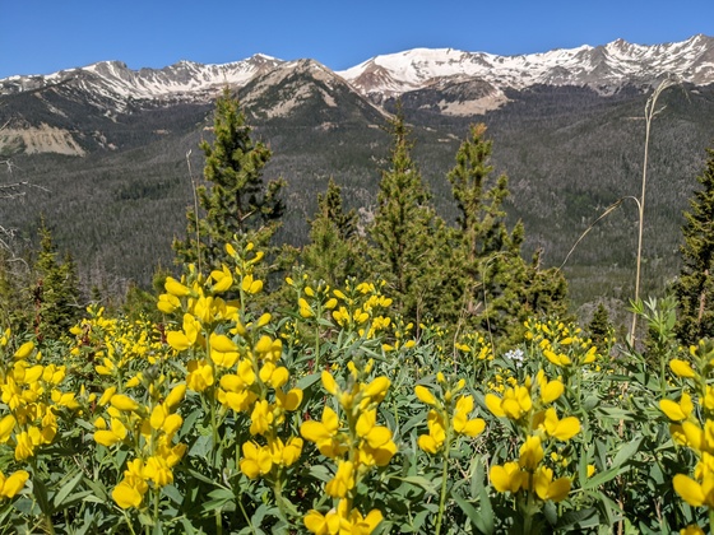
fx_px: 557
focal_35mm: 27
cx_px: 357
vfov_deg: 51.4
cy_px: 268
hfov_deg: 65.3
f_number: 1.73
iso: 58
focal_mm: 4.38
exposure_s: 1/7812
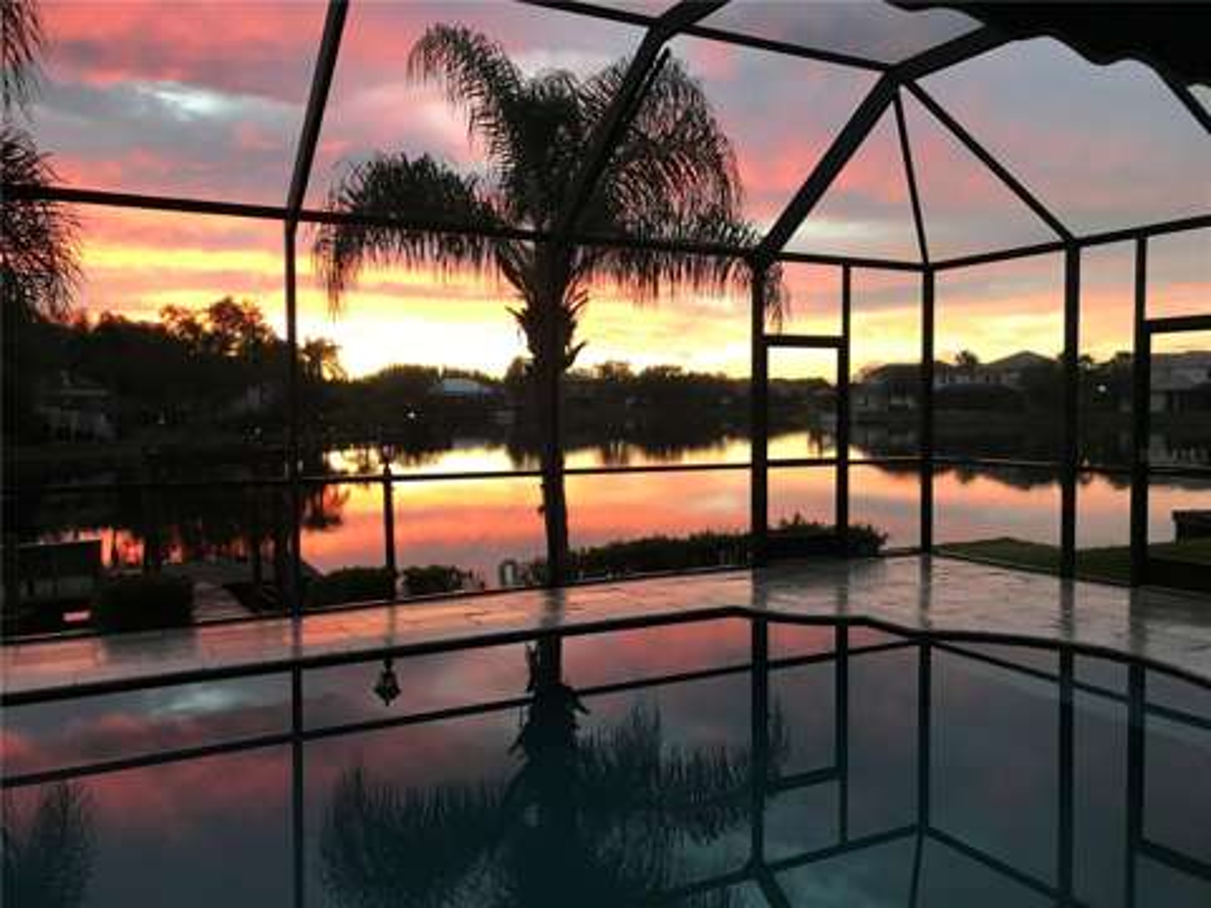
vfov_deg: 49.7
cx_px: 606
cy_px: 454
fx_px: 980
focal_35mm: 28
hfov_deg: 63.4
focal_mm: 3.99
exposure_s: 1/17
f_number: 1.8
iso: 40
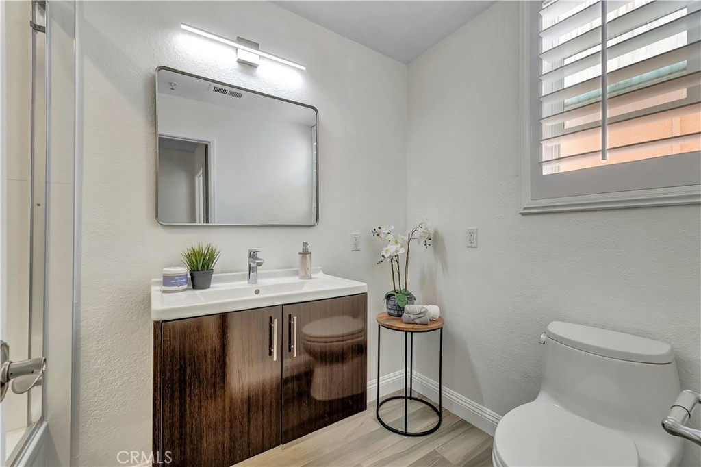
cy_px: 234
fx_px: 292
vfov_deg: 77.3
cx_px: 350
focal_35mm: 15
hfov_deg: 100.4
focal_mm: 10
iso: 100
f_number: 5.6
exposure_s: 1/15
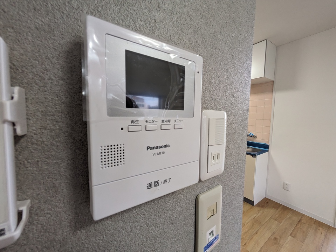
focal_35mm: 14
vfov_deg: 85.7
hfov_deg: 102.0
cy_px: 126
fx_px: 136
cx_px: 168
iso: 147
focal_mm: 1.83
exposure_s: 1/60
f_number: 2.2
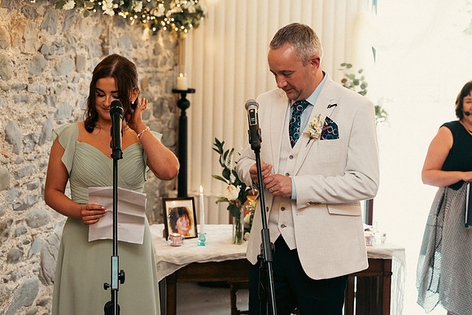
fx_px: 800
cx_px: 236
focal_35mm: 61
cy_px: 158
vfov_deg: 22.3
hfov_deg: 32.9
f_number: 3.5
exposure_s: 1/160
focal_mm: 61
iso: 2000
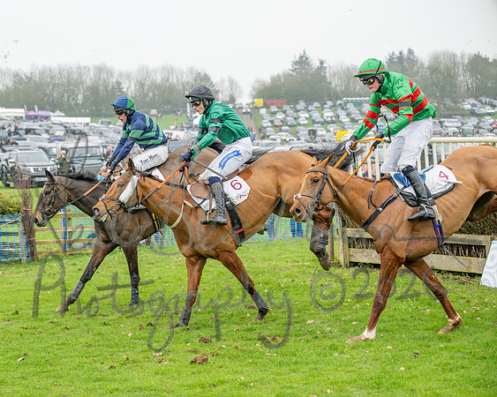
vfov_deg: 19.4
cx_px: 199
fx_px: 1159
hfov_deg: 24.2
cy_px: 198
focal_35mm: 79
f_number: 4
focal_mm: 70
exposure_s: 1/1600
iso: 640
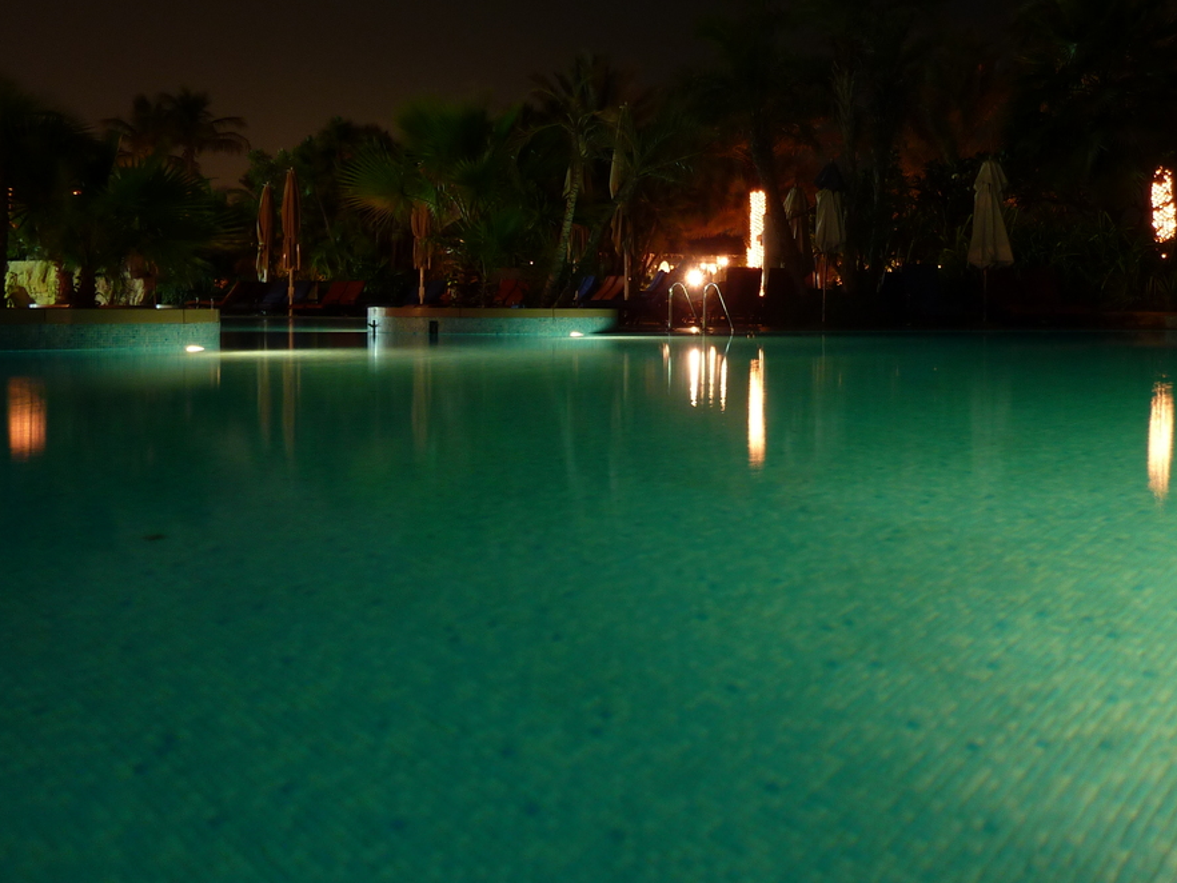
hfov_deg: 53.2
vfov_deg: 41.6
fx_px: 1156
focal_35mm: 34
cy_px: 347
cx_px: 751
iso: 80
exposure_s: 4
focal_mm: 4.1
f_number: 3.3
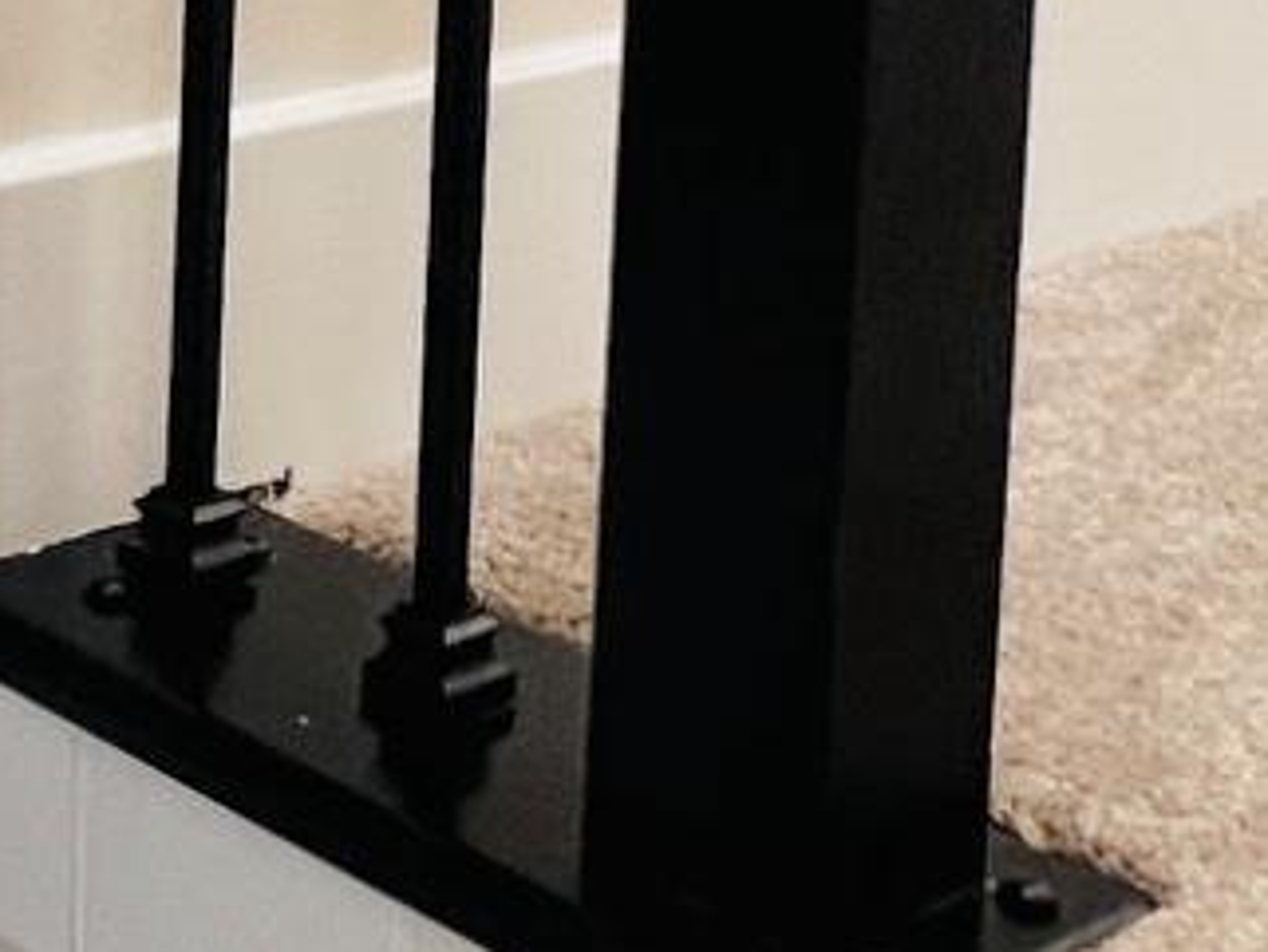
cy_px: -486
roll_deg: -1.7
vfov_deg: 16.2
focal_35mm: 83
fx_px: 3041
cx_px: -40
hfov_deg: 22.5
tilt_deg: -4.8
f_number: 1.8
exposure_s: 1/60
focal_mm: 1.57
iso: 160
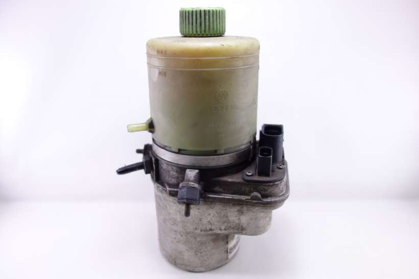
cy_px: 140
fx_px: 326
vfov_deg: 46.4
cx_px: 210
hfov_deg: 65.5
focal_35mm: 28
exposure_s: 1/100
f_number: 1.8
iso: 125
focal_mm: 10.4
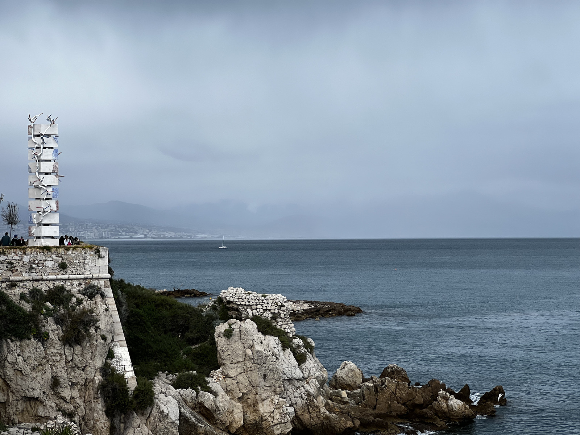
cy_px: 218
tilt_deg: +1.1
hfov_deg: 25.3
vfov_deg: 19.1
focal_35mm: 77
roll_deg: +0.7
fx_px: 1290
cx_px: 290
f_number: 2.8
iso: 32
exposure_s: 1/401
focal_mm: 9
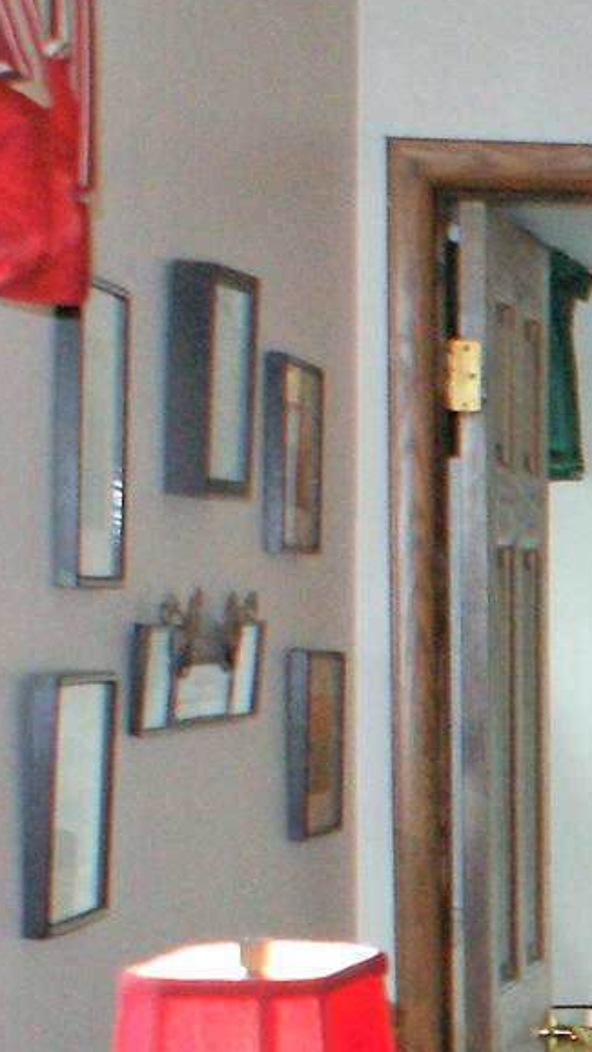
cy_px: 1102
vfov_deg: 14.9
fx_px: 3936
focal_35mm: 141
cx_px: 1827
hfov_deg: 7.5
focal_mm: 18
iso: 400
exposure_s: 1/60
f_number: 5.6
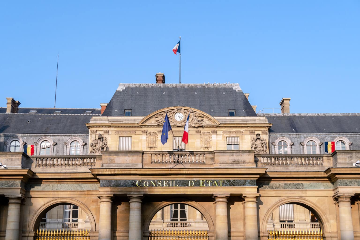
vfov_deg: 24.4
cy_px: 120
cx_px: 180
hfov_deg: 35.9
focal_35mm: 56
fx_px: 555
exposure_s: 1/1250
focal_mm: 37
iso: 100
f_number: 4
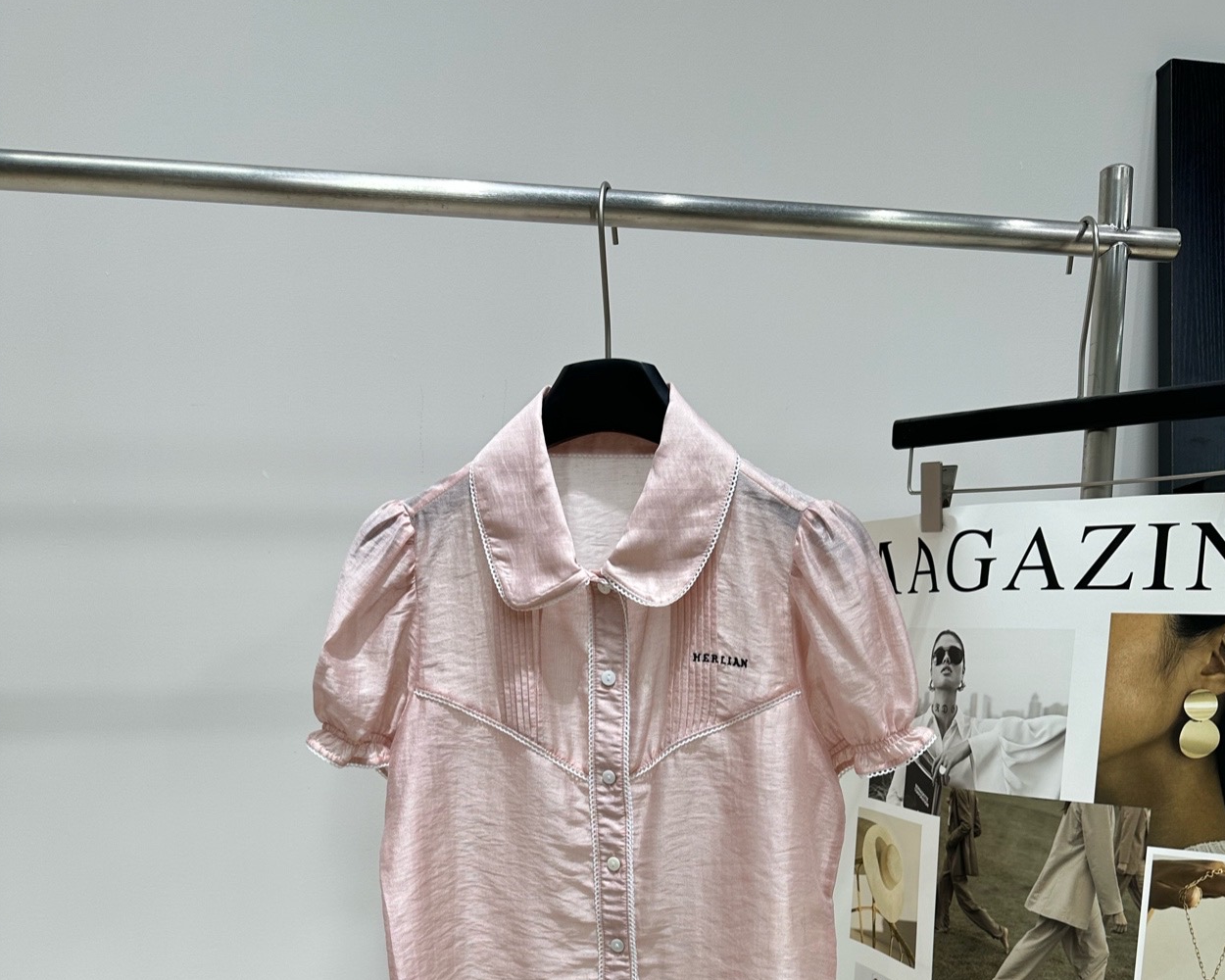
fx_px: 1160
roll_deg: -0.7
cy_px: 809
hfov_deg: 55.7
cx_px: 620
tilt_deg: -10.6
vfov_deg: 43.3
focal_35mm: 32
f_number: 1.78
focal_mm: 6.86
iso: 64
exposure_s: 1/100
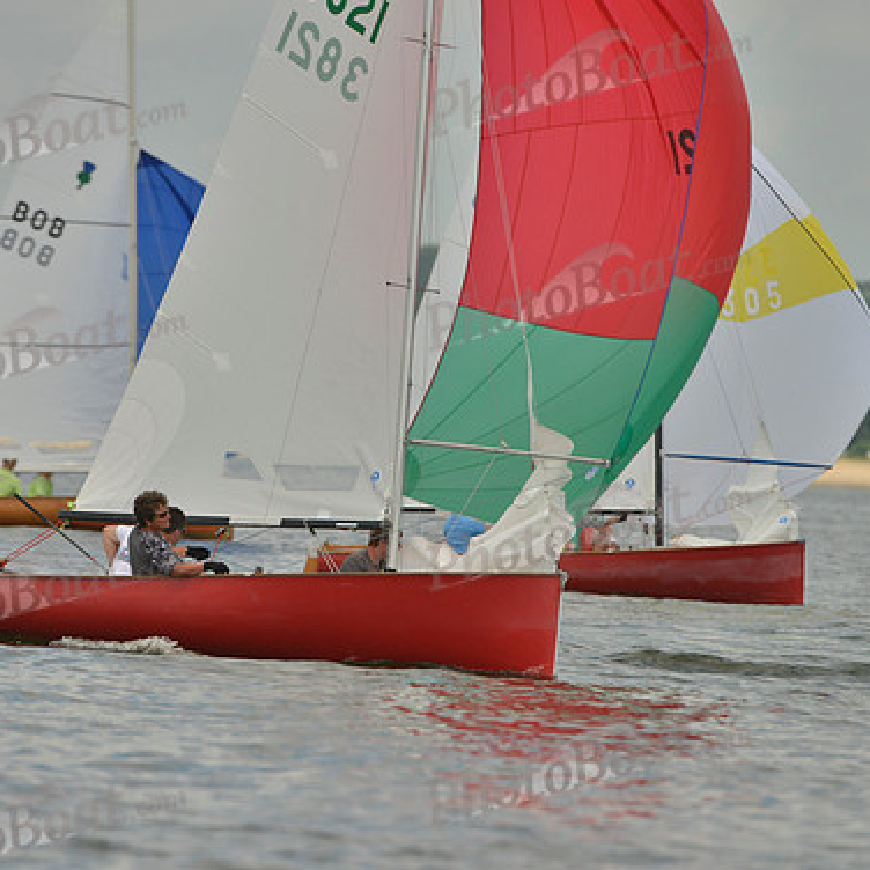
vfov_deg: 3.3
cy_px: 443
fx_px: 14900
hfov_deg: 3.3
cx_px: 308
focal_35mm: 524
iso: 200
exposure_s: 1/1250
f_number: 6.3
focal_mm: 400
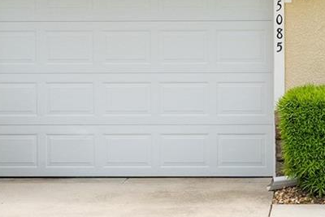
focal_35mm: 92
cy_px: 46
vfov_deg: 14.8
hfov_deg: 21.7
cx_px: 281
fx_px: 831
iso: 400
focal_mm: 23
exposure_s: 1/1600
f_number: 5.6
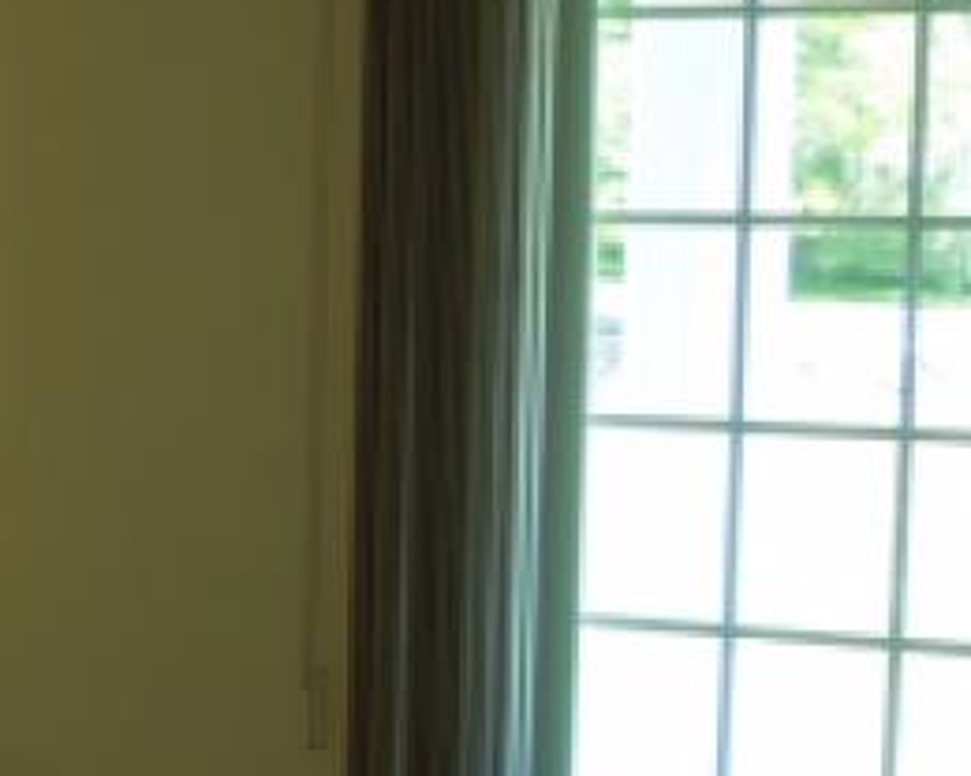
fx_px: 3420
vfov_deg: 12.9
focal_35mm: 119
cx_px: -747
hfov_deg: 14.4
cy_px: 513
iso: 110
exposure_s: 1/30
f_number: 3.6
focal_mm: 5.6
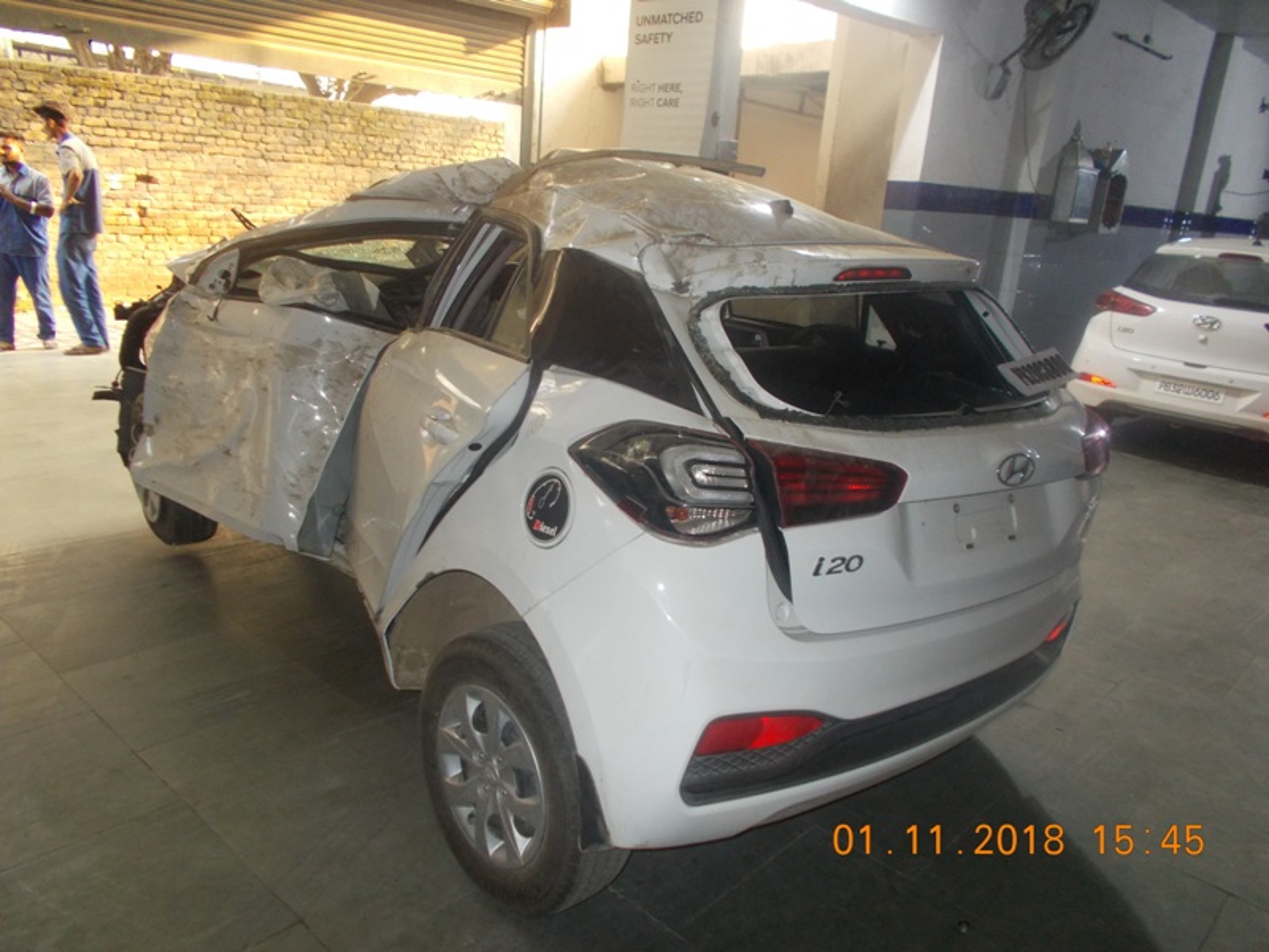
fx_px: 953
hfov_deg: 67.3
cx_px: 634
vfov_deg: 53.1
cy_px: 476
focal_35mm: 26
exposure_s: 1/25
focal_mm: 4.6
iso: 200
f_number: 3.2
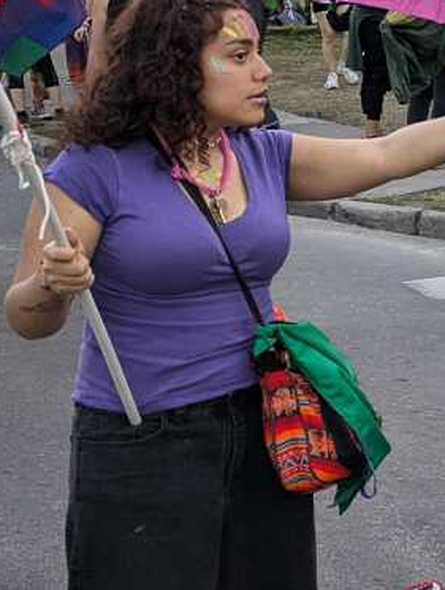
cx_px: 801
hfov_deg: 14.0
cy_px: 255
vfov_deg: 20.8
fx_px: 1607
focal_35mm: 94
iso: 49
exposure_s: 1/247
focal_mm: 6.81
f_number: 1.85
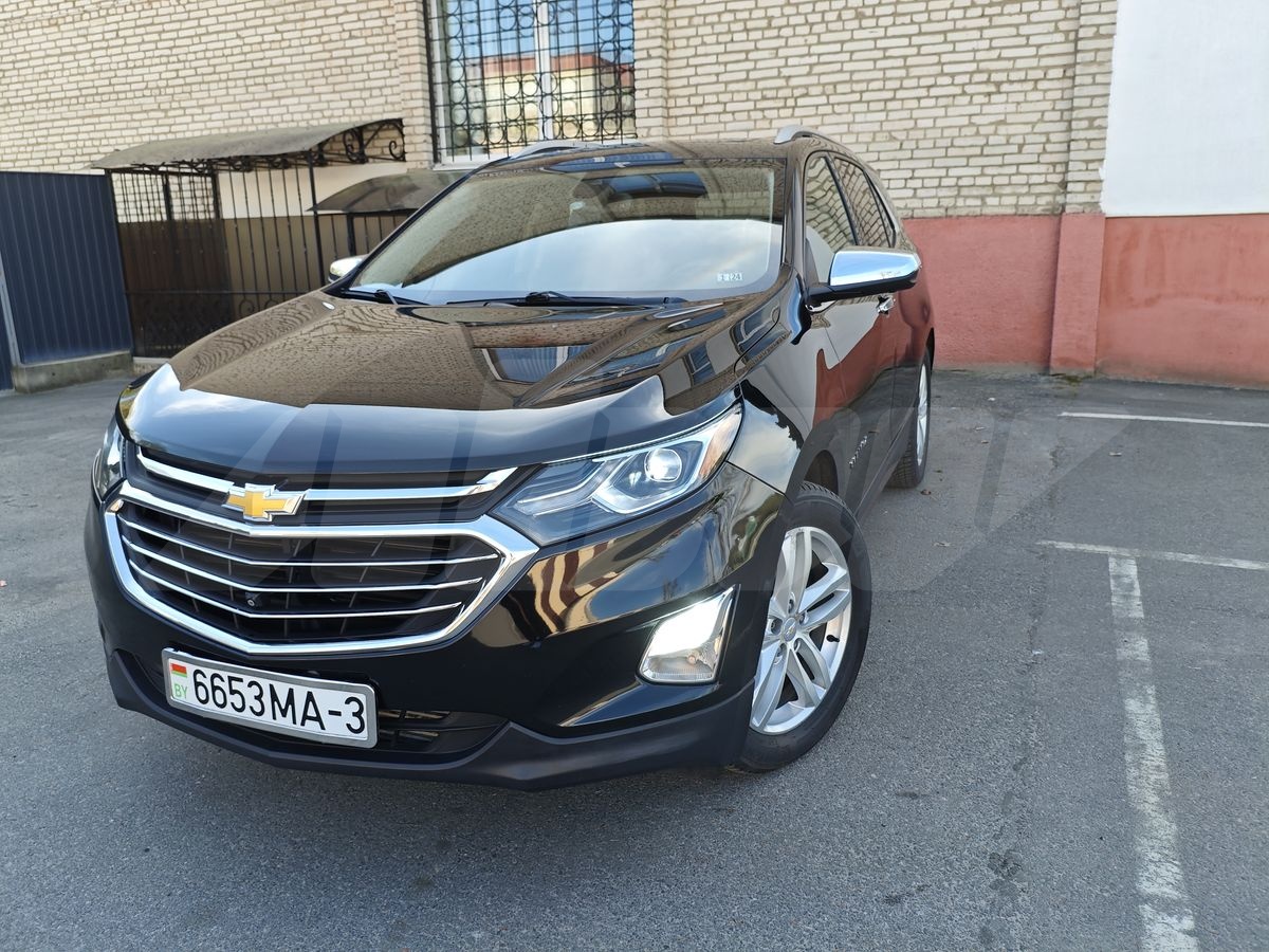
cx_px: 634
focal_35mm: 26
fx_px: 953
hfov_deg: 67.3
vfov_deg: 53.1
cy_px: 476
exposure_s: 1/552
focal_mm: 4.94
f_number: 1.59
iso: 50
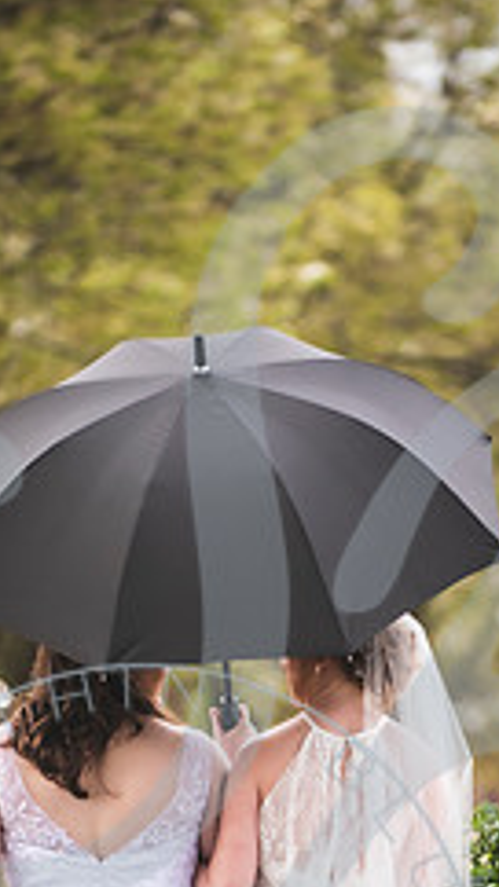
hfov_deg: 3.5
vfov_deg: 6.2
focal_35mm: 350
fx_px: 8239
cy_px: 726
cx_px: 308
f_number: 2.8
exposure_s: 1/250
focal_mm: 180
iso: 500
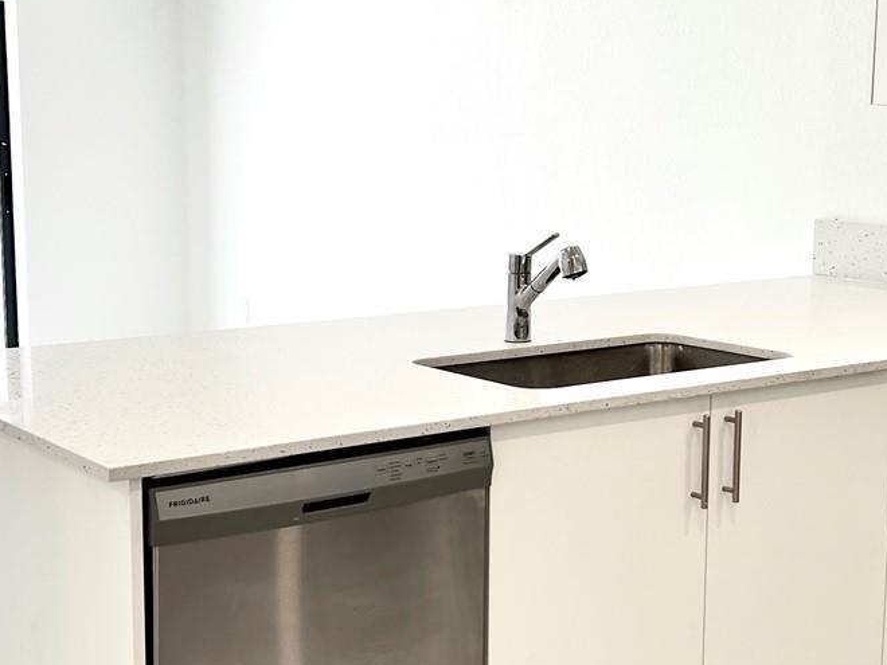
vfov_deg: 23.3
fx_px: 1614
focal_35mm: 63
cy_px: 380
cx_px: 396
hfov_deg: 30.7
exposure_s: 1/120
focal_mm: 5.7
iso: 50
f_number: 1.5
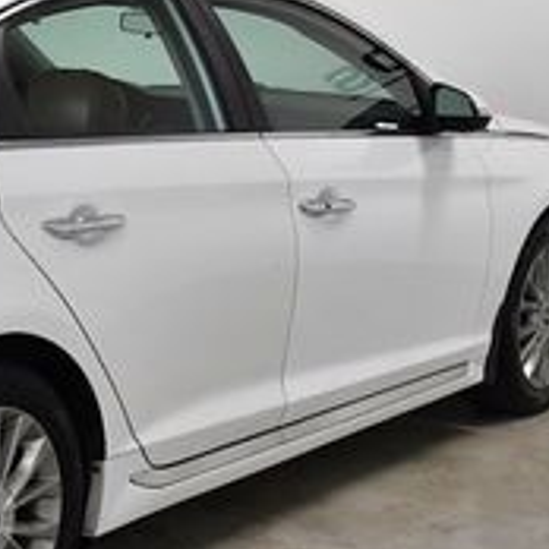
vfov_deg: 18.5
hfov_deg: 17.7
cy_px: 276
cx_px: -98
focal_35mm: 94
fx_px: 1687
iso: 1000
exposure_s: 1/800
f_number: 5
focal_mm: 20
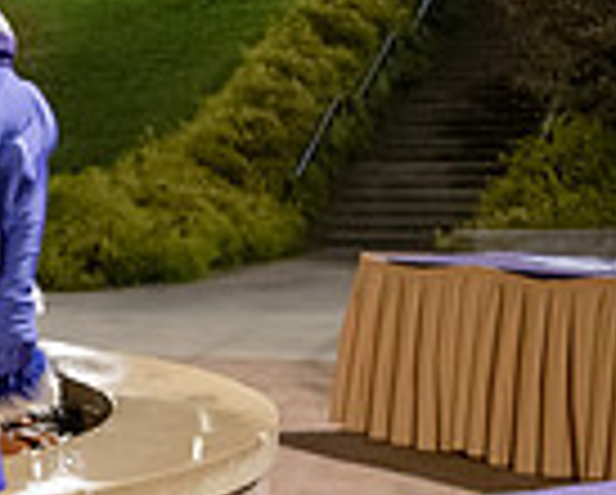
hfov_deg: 13.7
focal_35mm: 119
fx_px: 2173
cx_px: -625
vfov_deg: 13.0
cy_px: 299
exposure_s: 1/80
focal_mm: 30
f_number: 3.5
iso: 4000
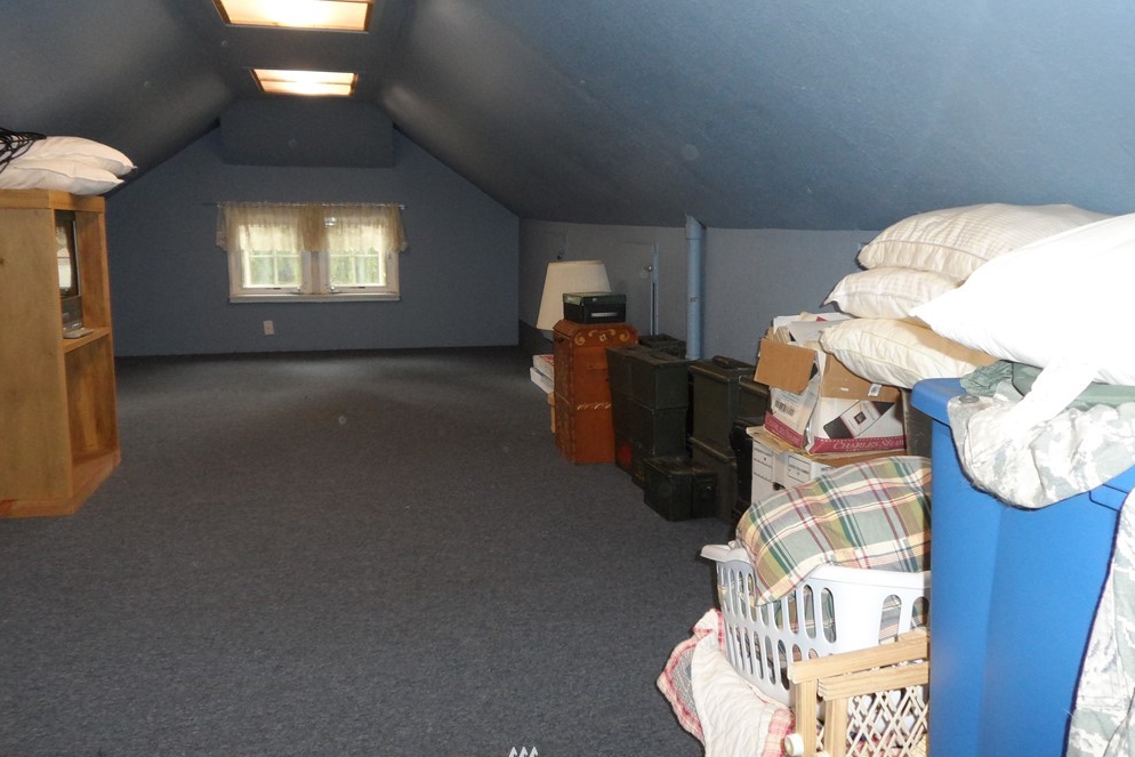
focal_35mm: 30
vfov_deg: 43.6
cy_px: 365
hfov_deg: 61.9
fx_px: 946
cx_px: 568
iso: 240
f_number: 3.1
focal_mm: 4.9
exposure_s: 1/30
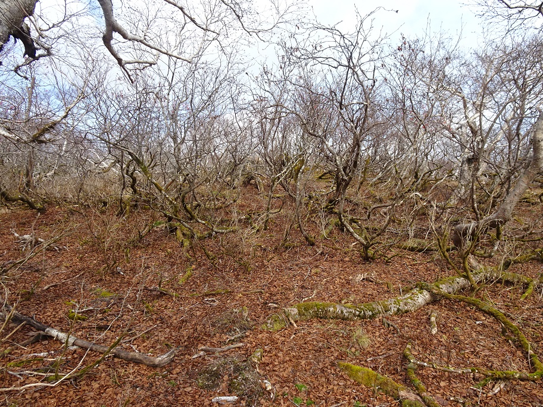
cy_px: 204
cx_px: 272
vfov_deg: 56.8
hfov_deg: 71.6
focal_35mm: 24
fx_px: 376
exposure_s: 1/320
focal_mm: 4.1
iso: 80
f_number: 3.5
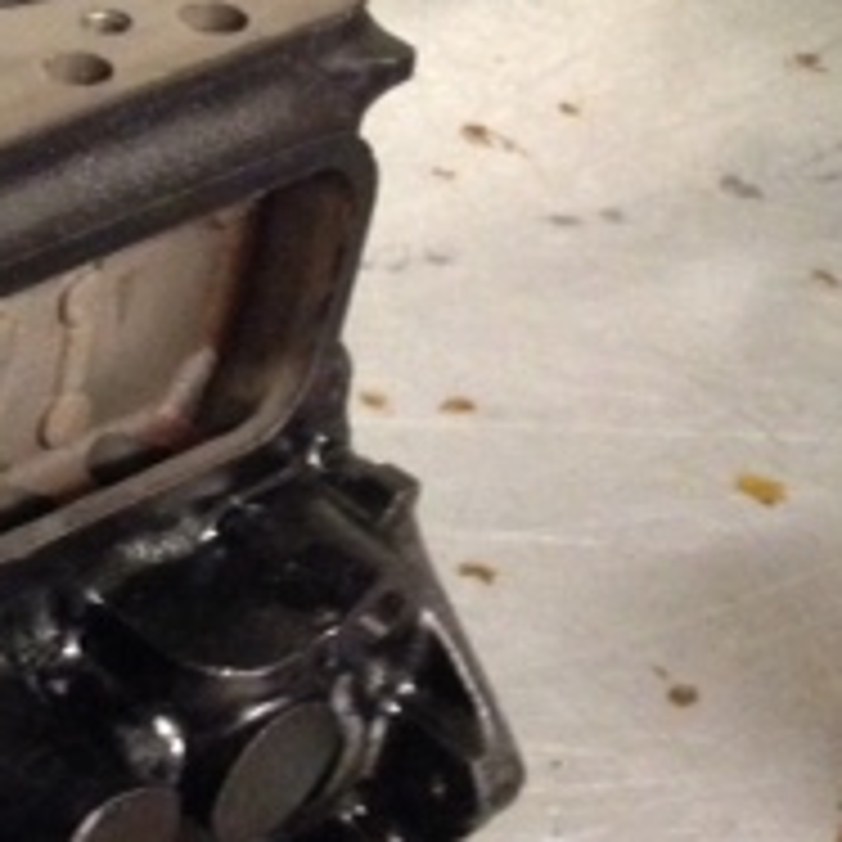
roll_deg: -0.6
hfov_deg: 15.5
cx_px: -554
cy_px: 774
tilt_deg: -44.0
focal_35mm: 100
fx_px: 2752
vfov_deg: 17.1
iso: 640
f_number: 2.4
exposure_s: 1/17
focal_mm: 4.12
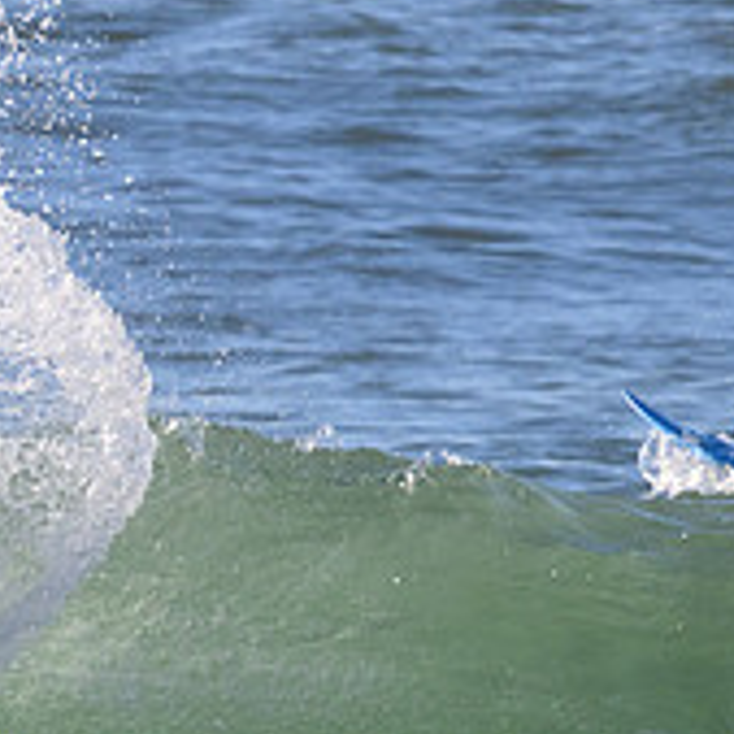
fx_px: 35697
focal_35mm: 1488
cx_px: -169
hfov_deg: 1.2
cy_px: 771
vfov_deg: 1.2
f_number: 11
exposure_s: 1/2000
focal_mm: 510
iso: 1800
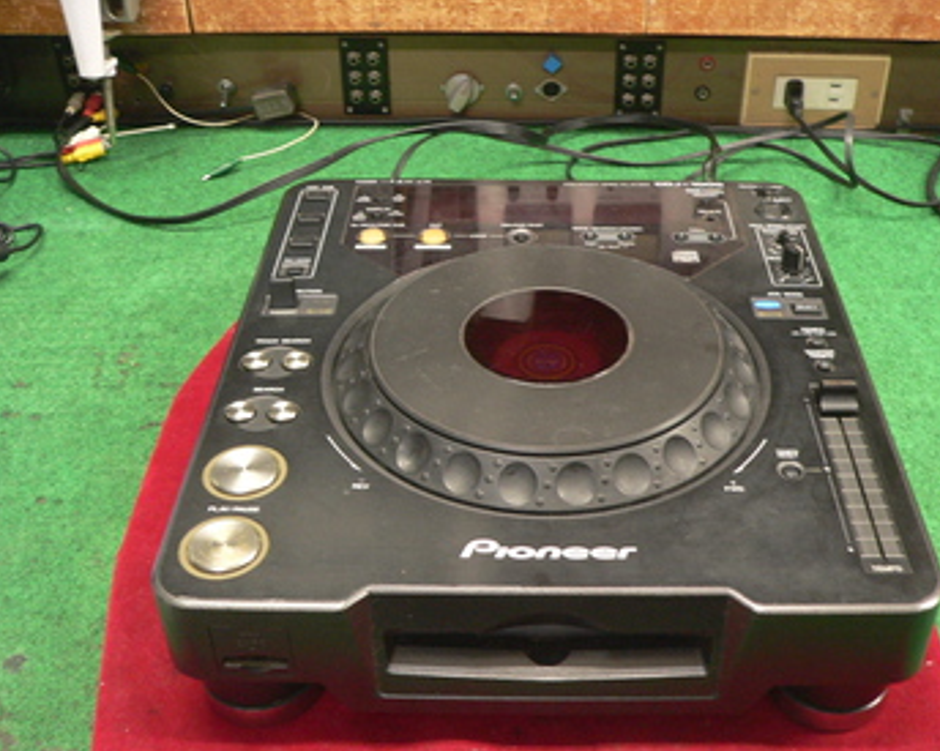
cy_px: 381
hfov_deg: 44.7
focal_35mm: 41
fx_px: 1140
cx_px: 516
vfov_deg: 36.5
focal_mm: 6.4
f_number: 2.8
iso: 200
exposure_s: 1/8
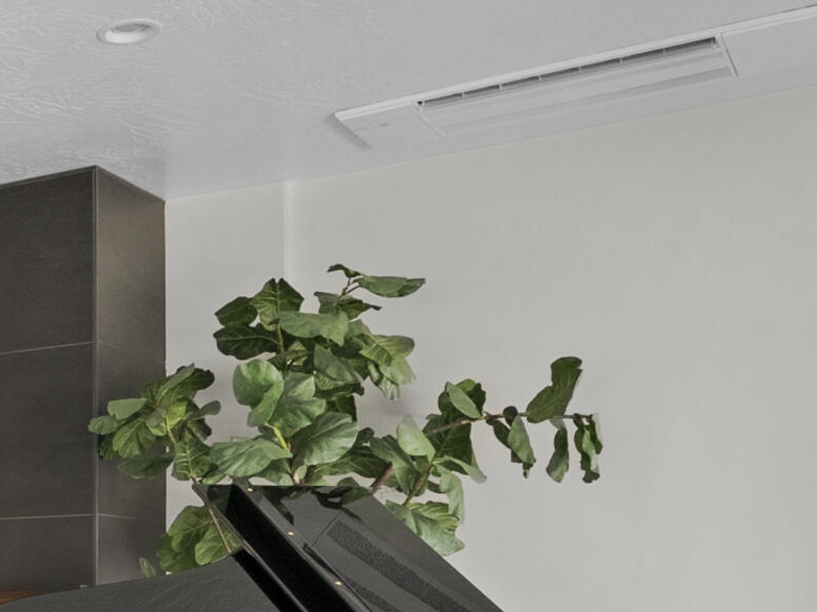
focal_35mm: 59
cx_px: -335
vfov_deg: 23.9
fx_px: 1392
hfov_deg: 26.1
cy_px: 585
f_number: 11
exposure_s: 1/5
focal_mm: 16
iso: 640
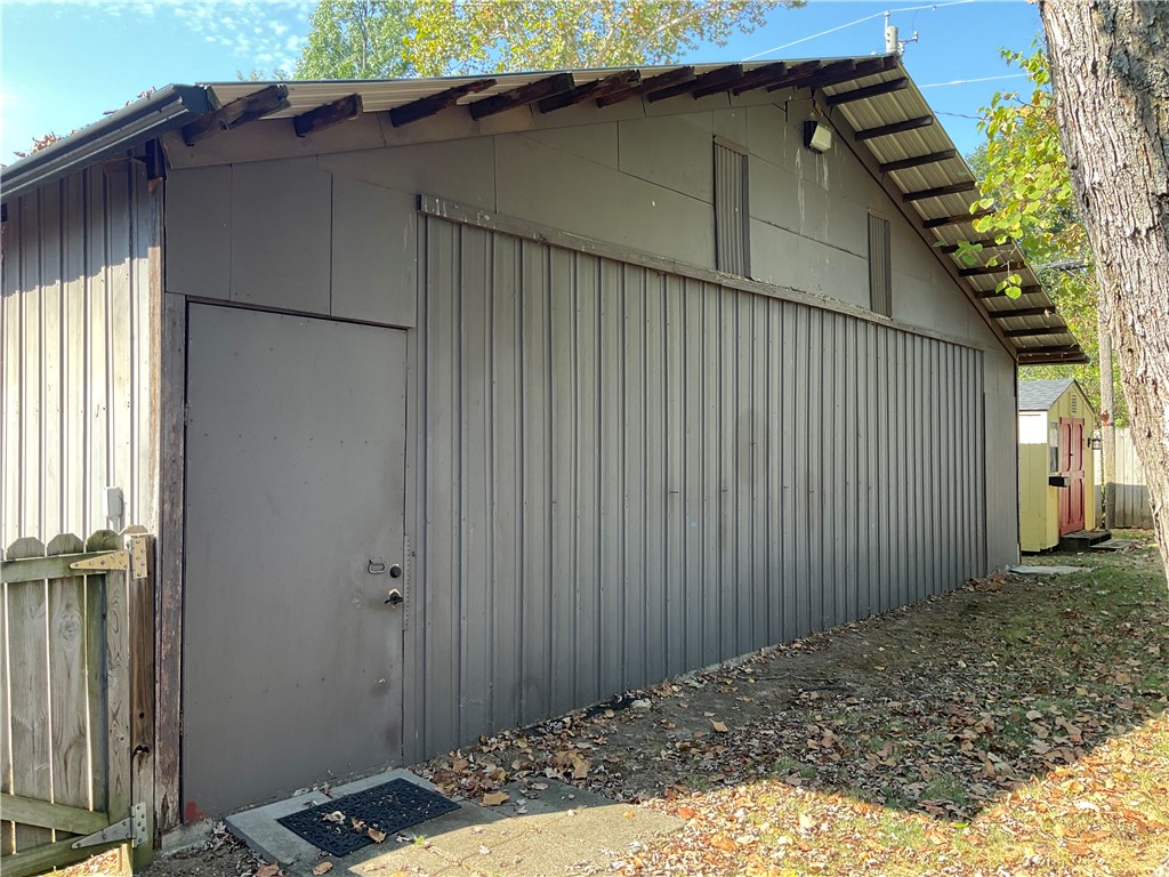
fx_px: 979
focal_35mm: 29
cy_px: 438
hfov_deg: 61.7
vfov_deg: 48.2
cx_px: 584
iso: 16
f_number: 1.8
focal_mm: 3
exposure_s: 1/140
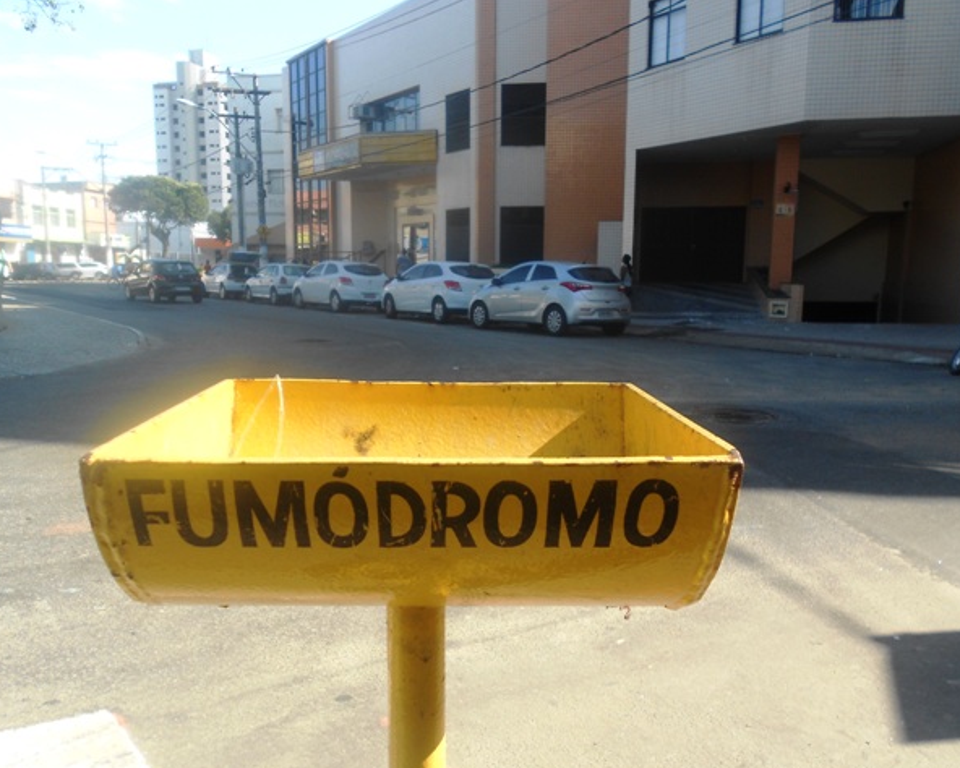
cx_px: 472
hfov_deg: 58.8
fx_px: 853
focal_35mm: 30
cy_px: 412
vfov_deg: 48.5
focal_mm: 4.6
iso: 80
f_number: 3.2
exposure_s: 1/250
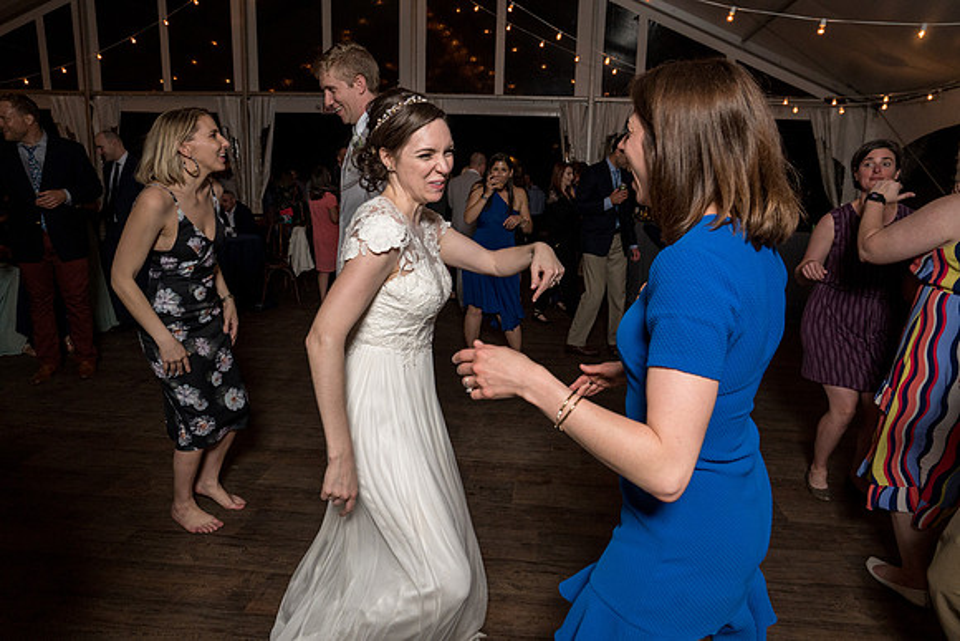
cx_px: 500
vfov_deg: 57.7
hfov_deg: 79.1
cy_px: 291
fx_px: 581
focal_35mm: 22
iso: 2000
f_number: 5.6
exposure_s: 1/200
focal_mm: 19
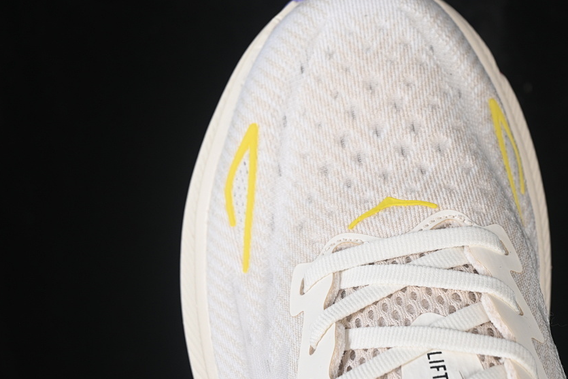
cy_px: 186
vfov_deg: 14.1
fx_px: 1531
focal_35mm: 97
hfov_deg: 21.0
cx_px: 359
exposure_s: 1/80
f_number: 7.1
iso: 160
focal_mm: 50
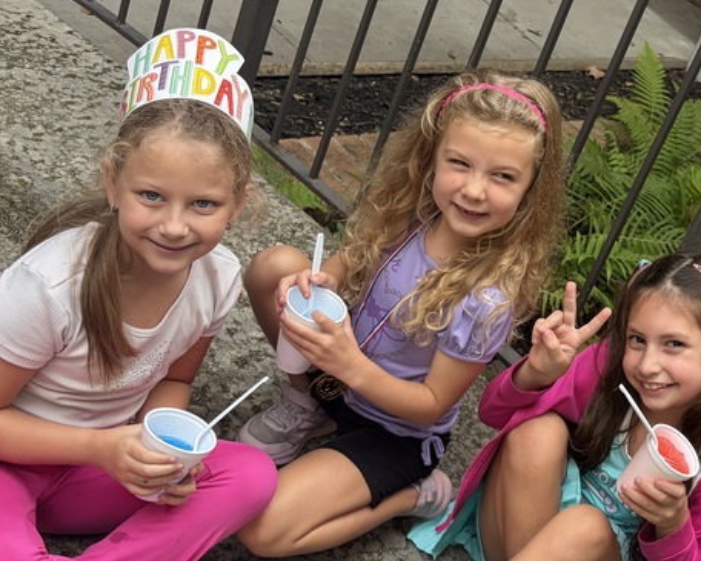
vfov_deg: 26.7
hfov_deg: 30.7
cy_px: 266
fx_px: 1183
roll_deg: -27.8
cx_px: 698
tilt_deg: -26.6
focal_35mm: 57
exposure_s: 1/181
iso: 64
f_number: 1.6
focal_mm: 5.96
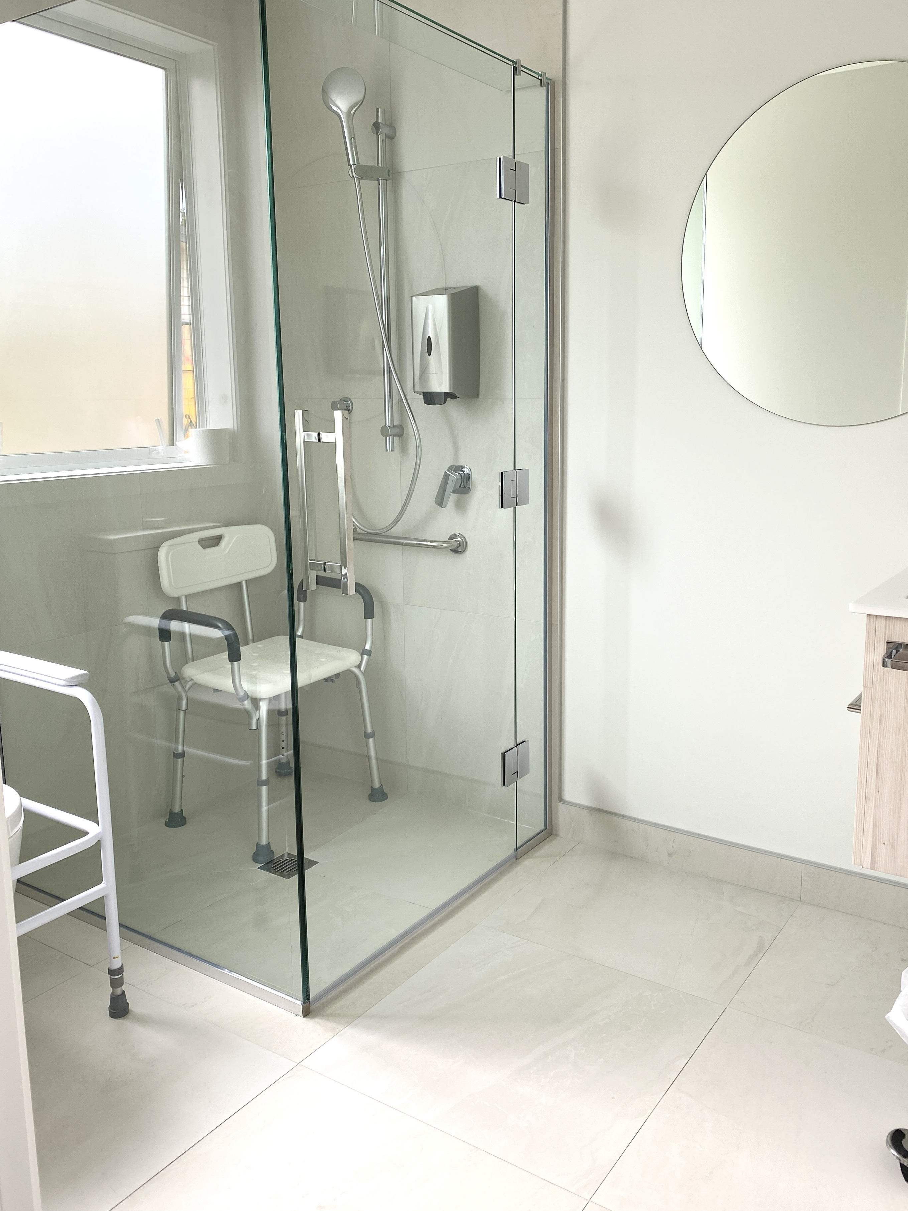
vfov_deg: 61.7
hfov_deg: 48.2
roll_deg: -0.1
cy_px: 594
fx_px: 1014
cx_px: 490
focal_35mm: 29
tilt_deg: -9.9
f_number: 1.8
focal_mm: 4.25
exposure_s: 1/122
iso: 40
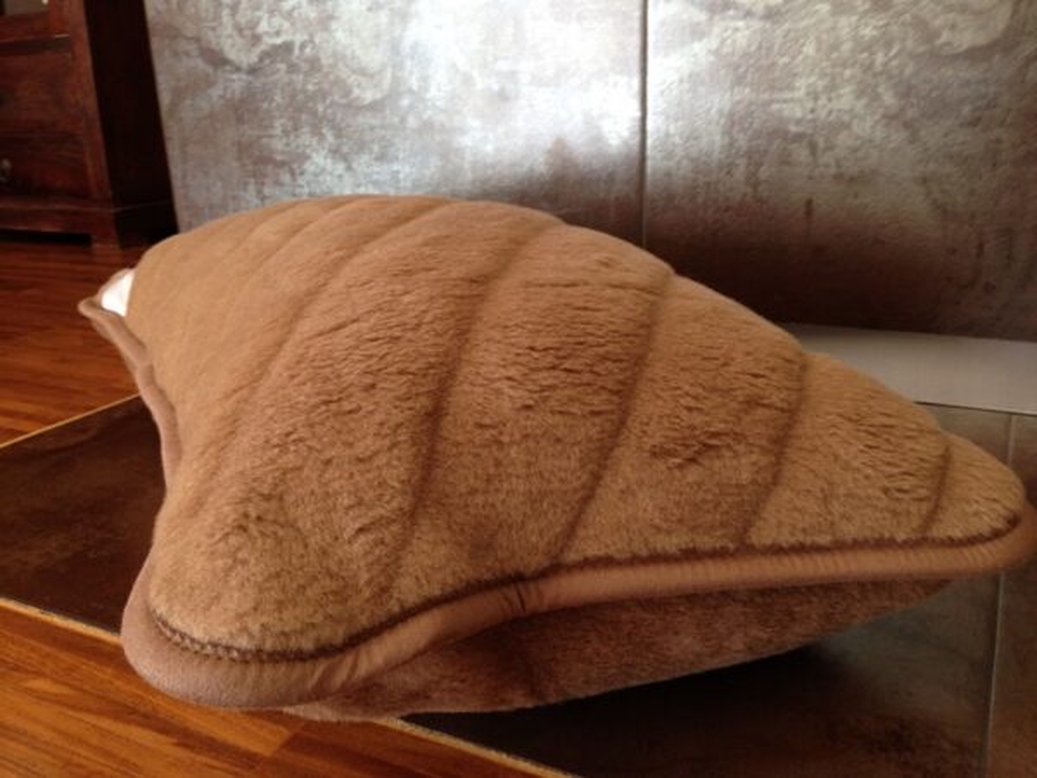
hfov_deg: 55.4
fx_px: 989
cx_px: 518
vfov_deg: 42.9
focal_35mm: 33
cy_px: 389
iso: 64
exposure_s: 1/20
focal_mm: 4.12
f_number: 2.4
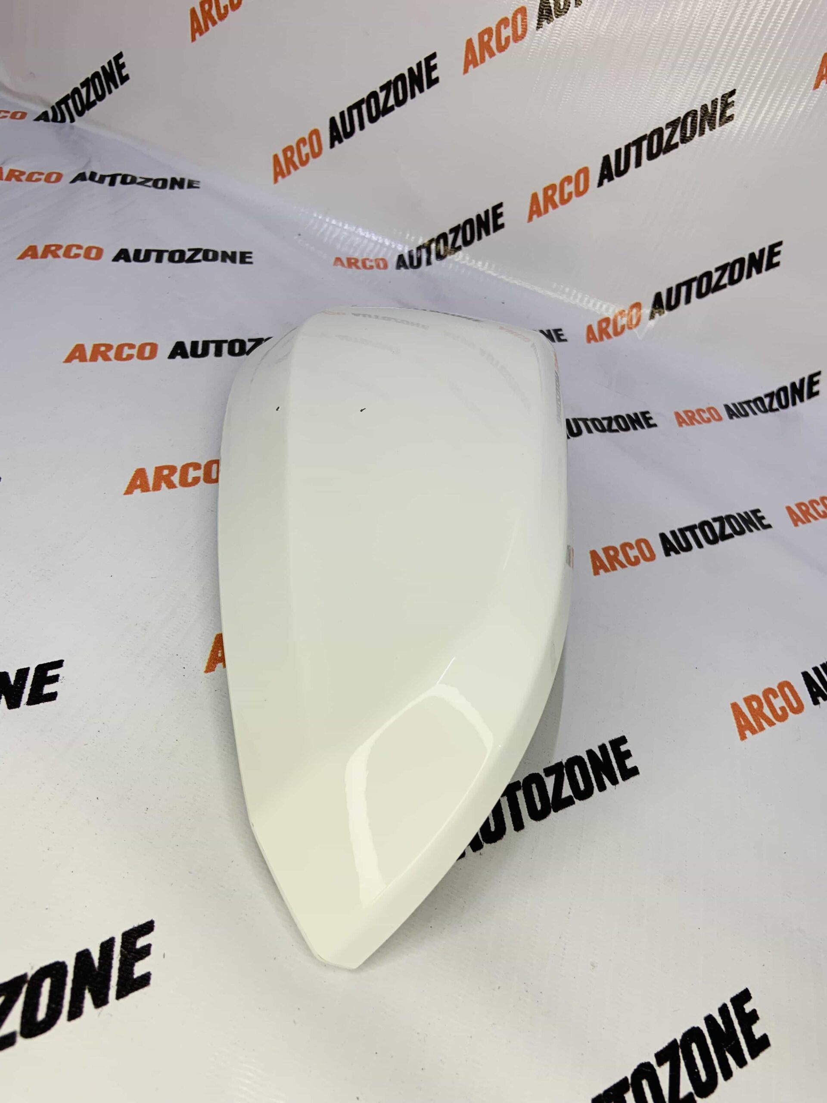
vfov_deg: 67.3
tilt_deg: -39.6
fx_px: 828
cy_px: 552
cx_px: 414
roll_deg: -20.1
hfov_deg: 53.1
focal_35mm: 26
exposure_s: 1/100
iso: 50
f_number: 1.8
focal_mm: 4.25
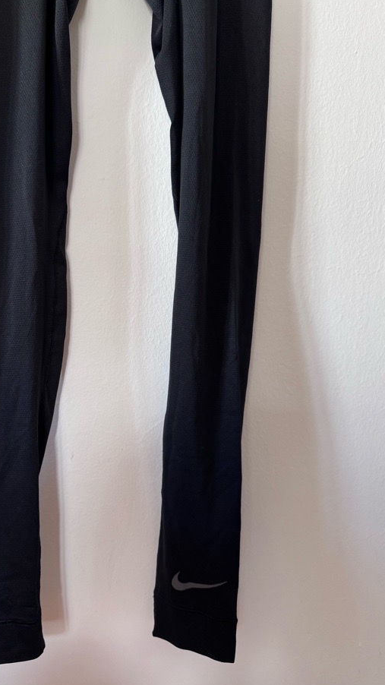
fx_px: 527
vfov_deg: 66.1
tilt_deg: -7.1
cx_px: 116
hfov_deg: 39.5
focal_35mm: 29
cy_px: 340
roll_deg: -0.9
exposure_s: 1/72
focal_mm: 6.76
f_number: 1.78
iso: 200
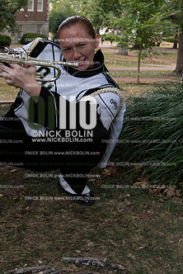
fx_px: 495
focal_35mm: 65
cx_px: 62
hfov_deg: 20.9
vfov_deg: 30.9
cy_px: 119
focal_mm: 48
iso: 500
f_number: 8
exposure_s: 1/100
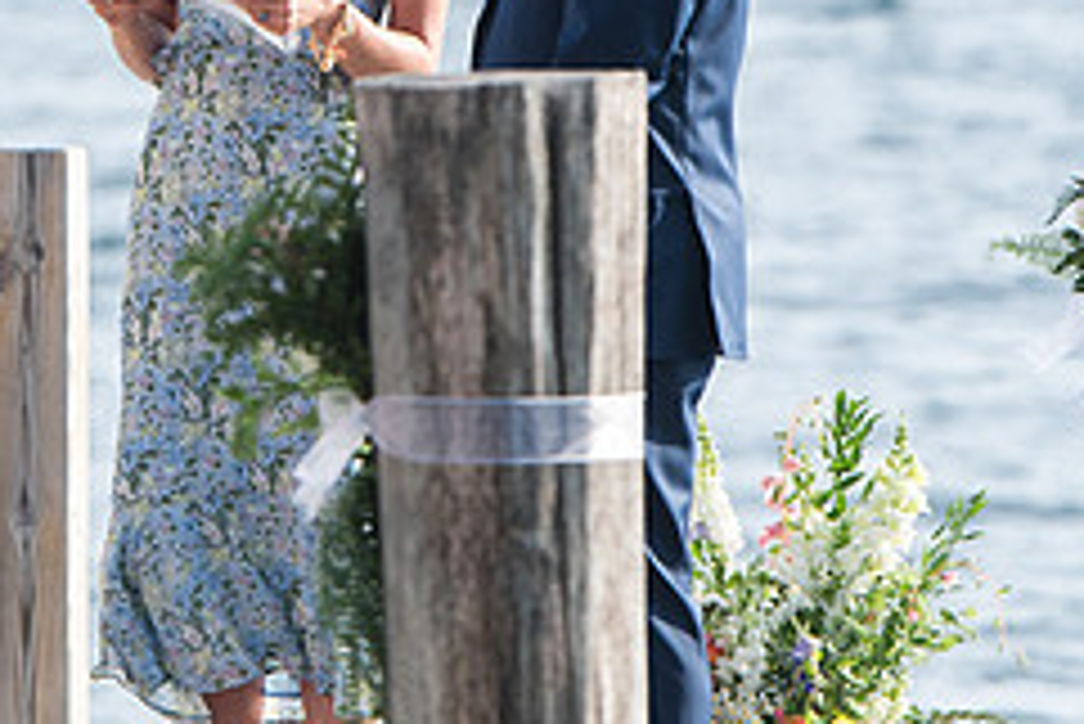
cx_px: 99
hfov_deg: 2.8
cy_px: 232
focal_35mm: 723
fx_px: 21783
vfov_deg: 1.9
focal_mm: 200
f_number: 4
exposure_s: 1/800
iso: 200
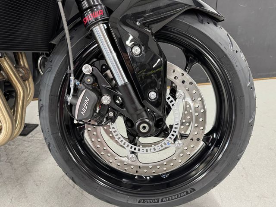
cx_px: 138
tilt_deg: -24.3
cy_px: 104
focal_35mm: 24
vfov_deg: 56.8
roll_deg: +1.6
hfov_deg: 71.6
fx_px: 191
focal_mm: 6.76
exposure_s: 1/50
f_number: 1.78
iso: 320
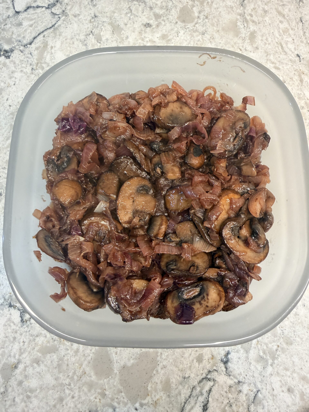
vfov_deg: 71.6
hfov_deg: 56.8
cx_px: 154
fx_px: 286
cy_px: 206
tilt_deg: -79.3
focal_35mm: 24
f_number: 2.2
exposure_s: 1/60
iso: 320
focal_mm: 2.22
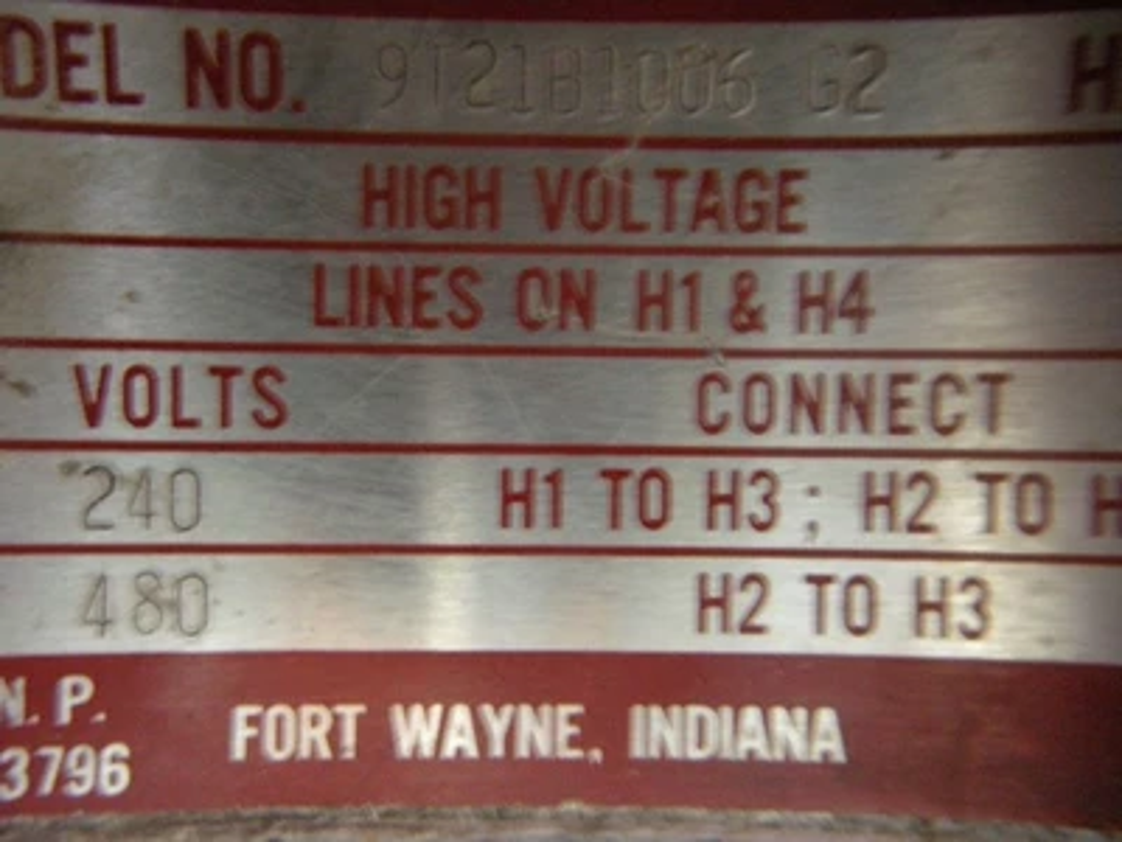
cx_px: 561
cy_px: 421
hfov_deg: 52.6
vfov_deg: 40.7
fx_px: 1134
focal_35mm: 35
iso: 800
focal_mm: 7.5
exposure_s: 1/2.7
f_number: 2.7
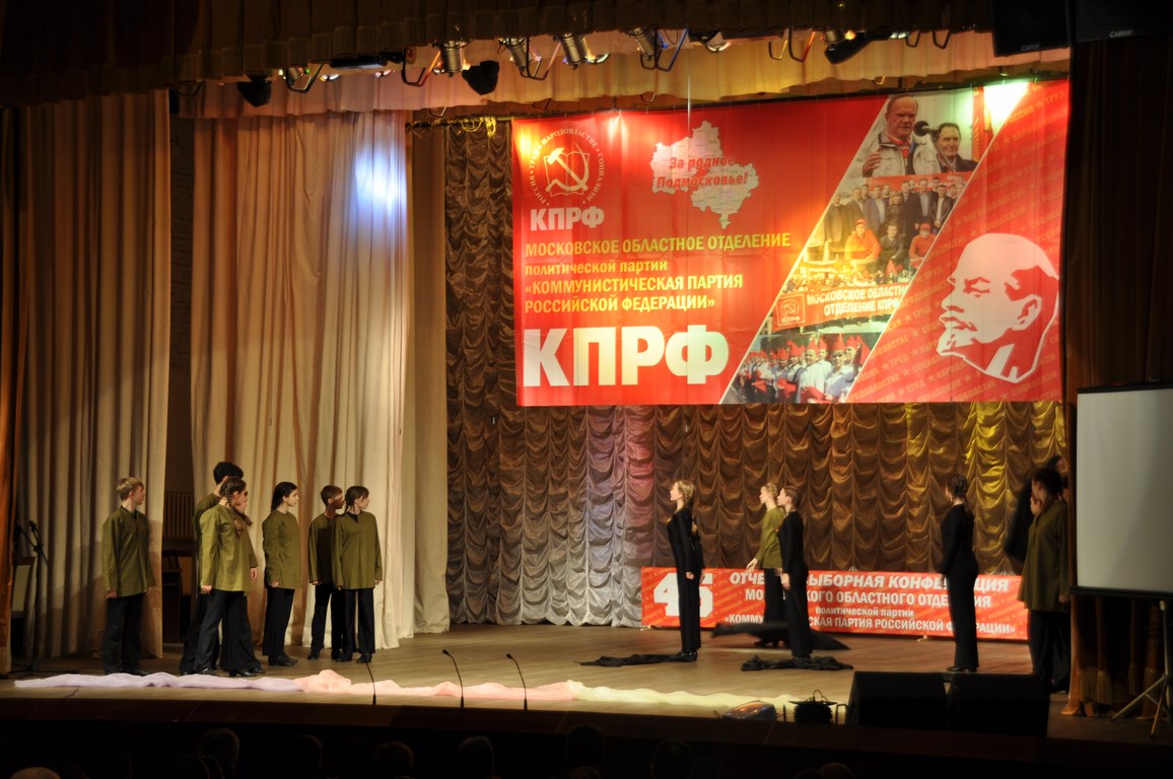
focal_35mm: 78
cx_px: 586
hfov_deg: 26.0
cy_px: 390
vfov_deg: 17.5
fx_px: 2539
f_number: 6.3
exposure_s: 1/40
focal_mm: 52
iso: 200
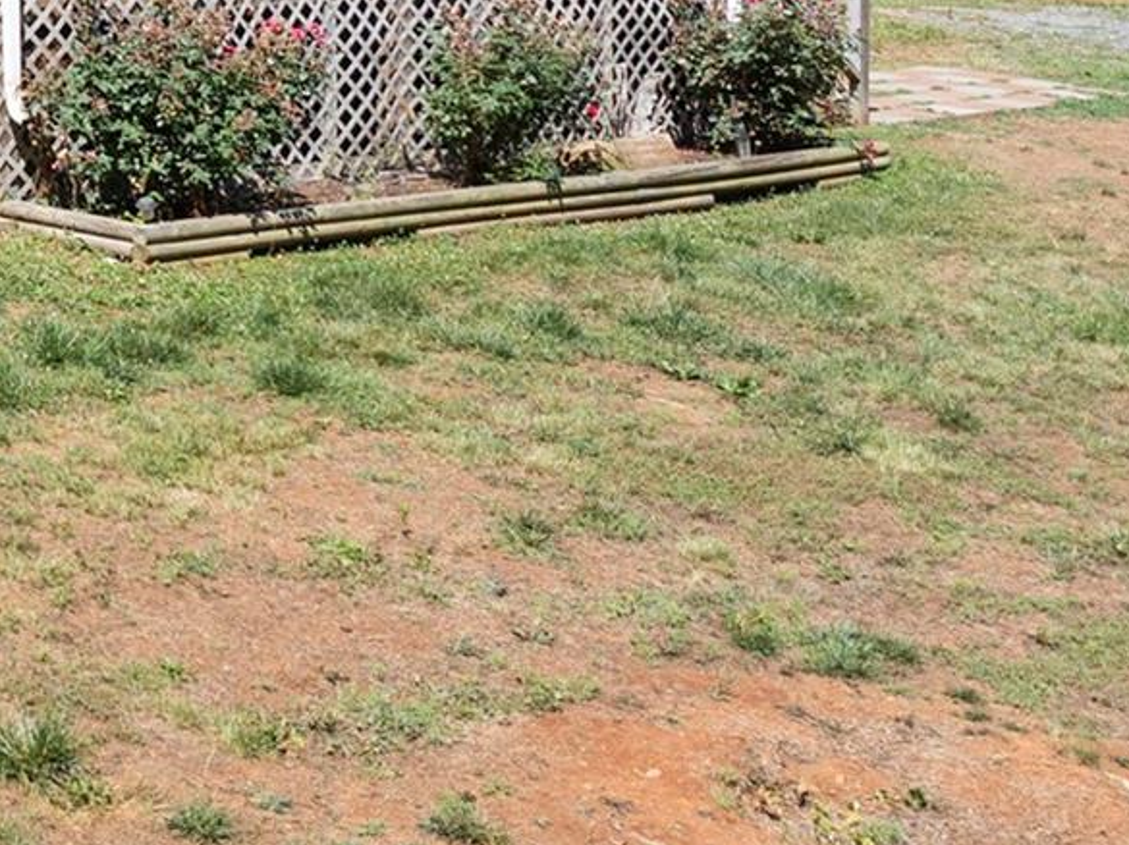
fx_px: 2738
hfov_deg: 20.4
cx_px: -496
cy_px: -204
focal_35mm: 84
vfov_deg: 16.7
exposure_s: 1/640
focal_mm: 12.29
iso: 110
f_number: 2.8
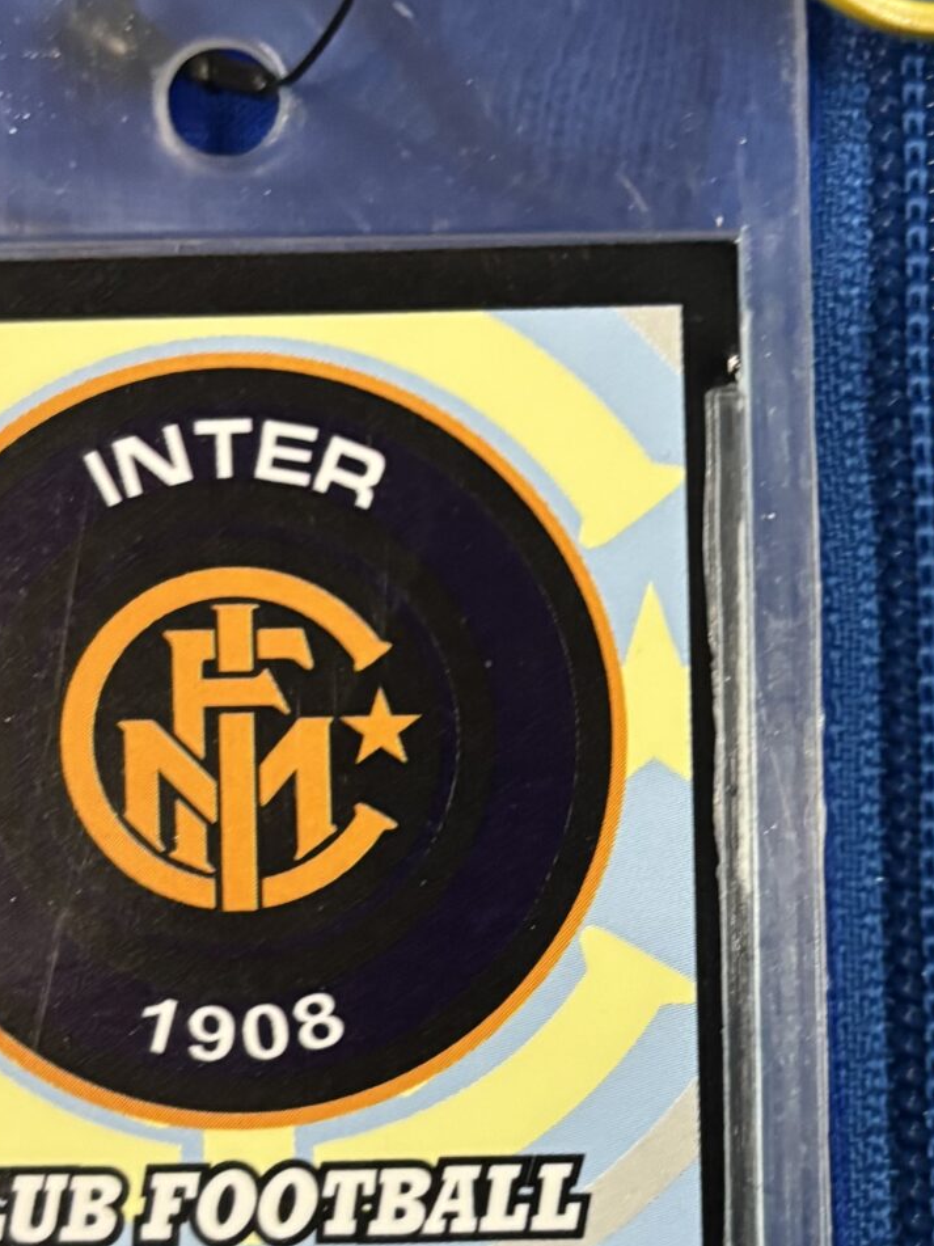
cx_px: 722
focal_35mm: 70
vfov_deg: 27.5
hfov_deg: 20.8
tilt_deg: -84.6
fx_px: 2519
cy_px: 899
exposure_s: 1/33
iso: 500
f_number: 1.6
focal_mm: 5.96
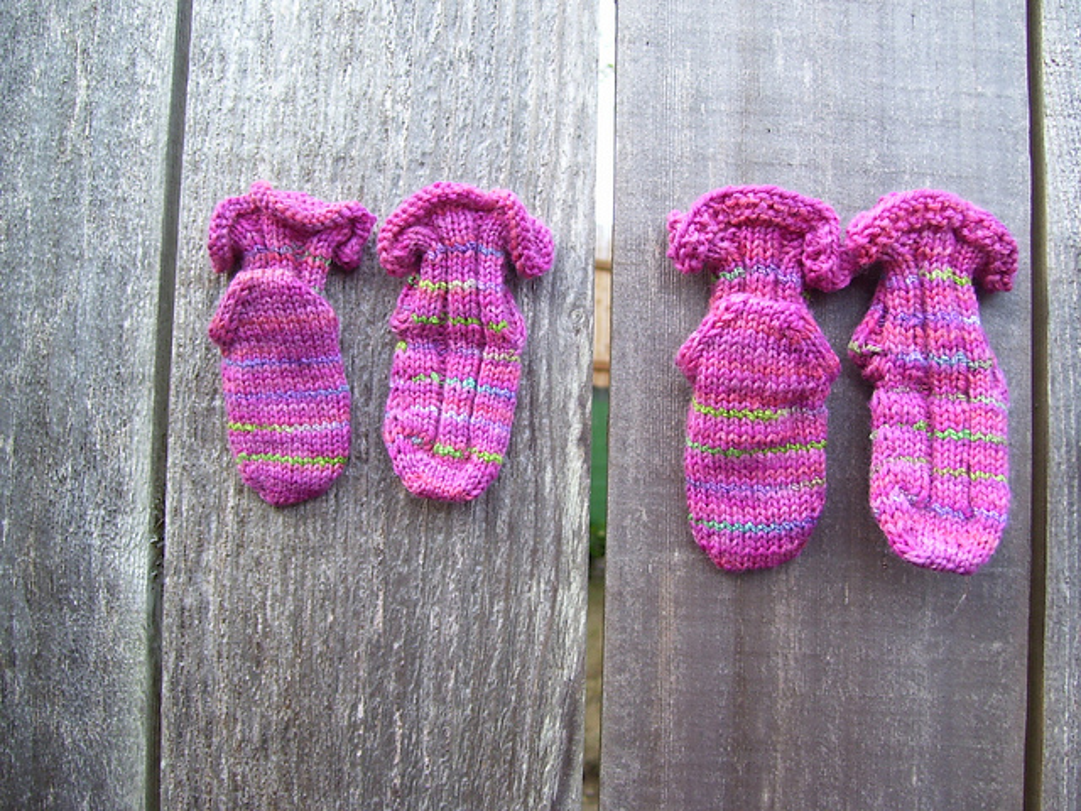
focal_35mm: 36
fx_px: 1124
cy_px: 406
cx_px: 540
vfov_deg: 39.7
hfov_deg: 51.4
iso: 80
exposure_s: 1/90
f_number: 2.7
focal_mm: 6
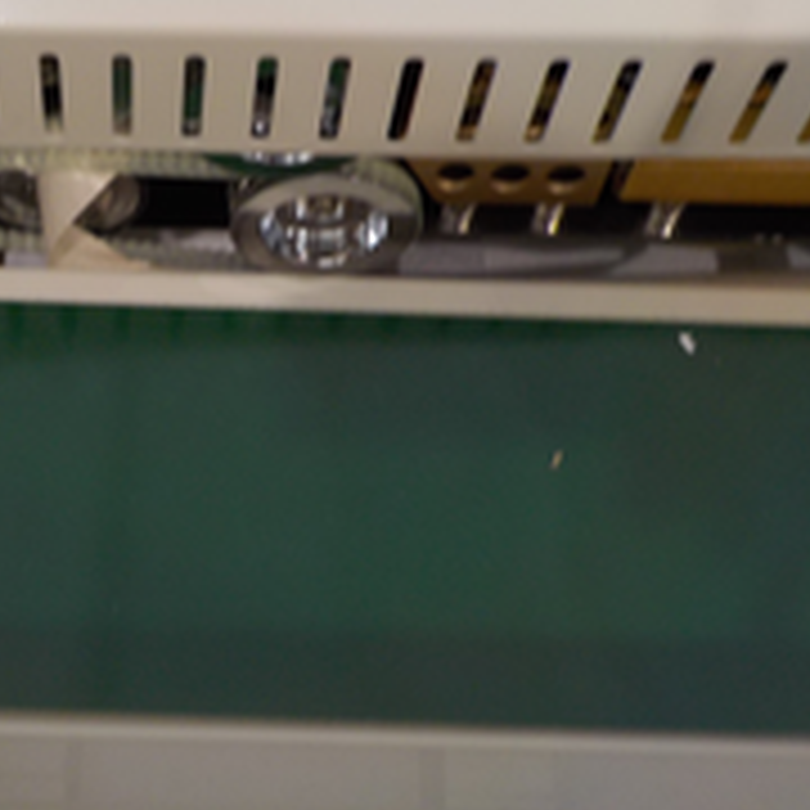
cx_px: 144
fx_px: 1562
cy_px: 153
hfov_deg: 28.4
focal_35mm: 59
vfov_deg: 28.4
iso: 125
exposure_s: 1/30
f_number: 3.3
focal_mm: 4.1
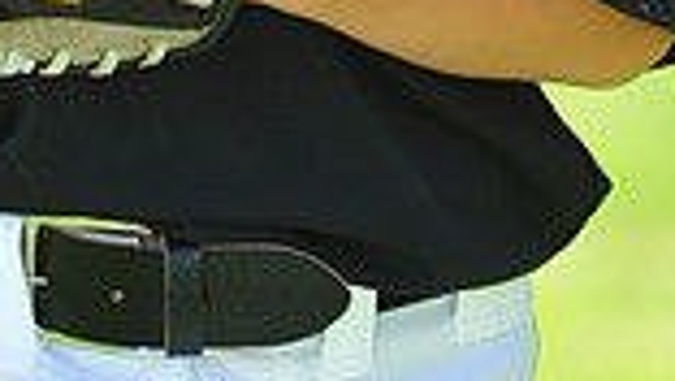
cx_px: 95
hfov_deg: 2.8
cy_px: -649
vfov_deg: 1.6
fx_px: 13952
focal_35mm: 779
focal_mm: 200
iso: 200
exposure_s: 1/250
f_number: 5.6
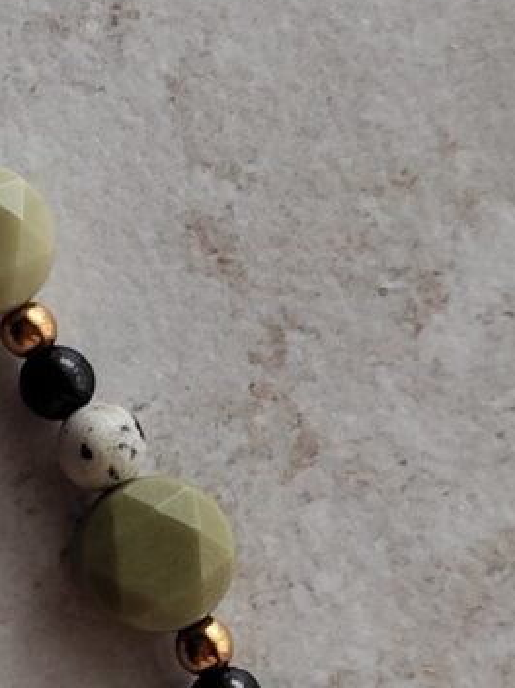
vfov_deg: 11.8
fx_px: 3319
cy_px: 376
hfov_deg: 8.6
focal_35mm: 167
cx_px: -283
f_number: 1.65
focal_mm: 6.19
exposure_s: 1/100
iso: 200
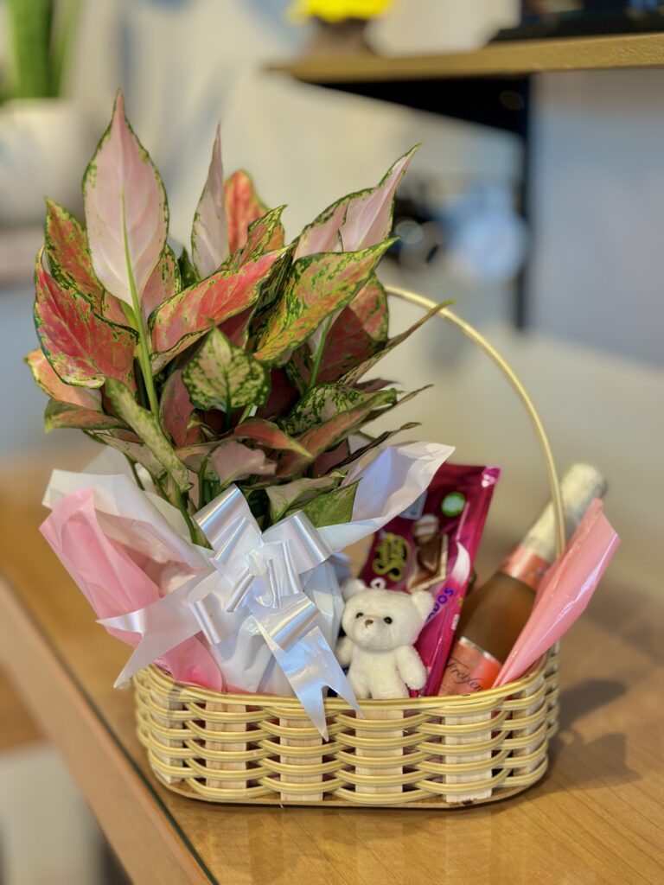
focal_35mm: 48
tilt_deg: -15.5
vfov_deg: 39.7
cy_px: 442
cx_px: 332
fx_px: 1228
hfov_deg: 30.3
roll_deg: +0.1
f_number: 1.78
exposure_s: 1/60
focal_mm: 6.86
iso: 160
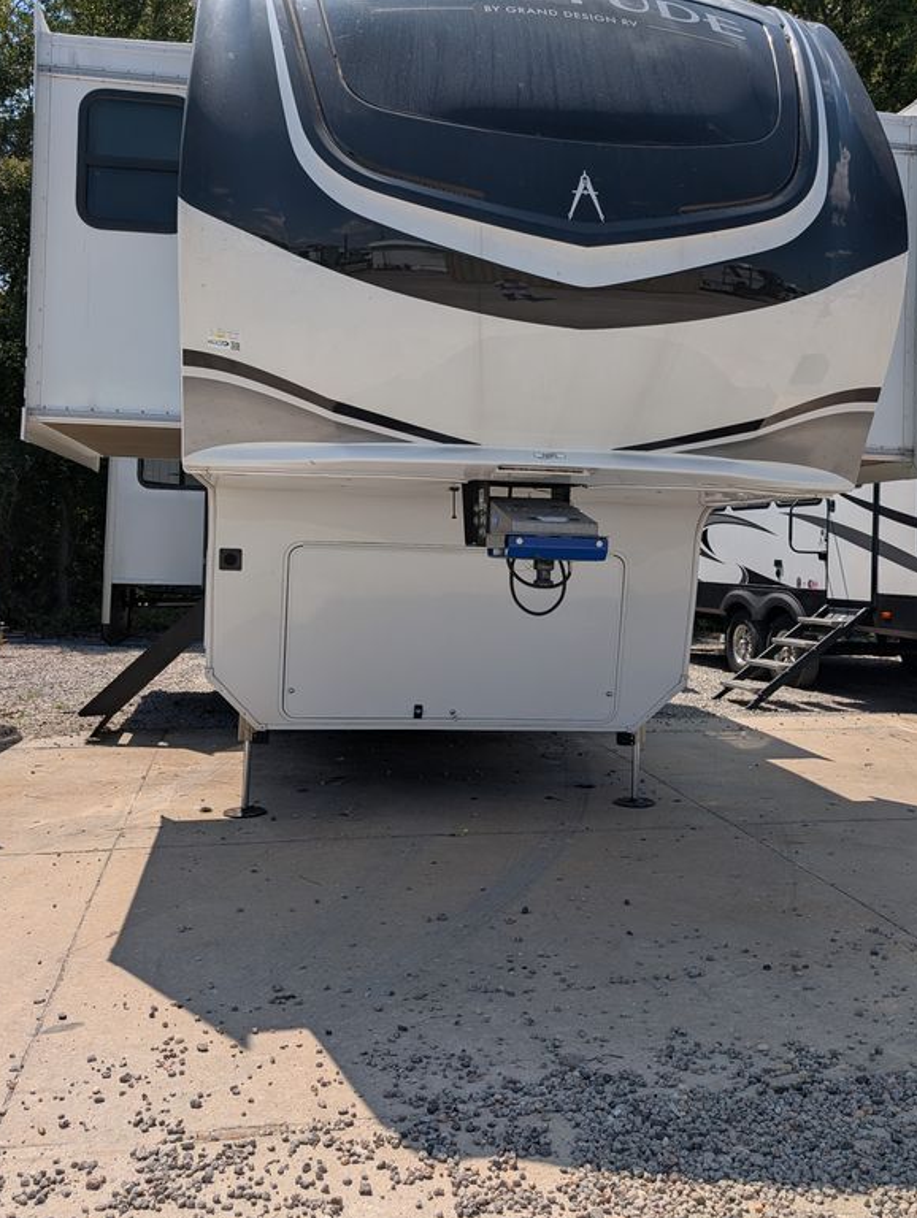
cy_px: 531
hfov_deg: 44.2
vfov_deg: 56.6
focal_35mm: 32
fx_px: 1128
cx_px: 496
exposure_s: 1/2119
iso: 21
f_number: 1.68
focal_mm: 6.9
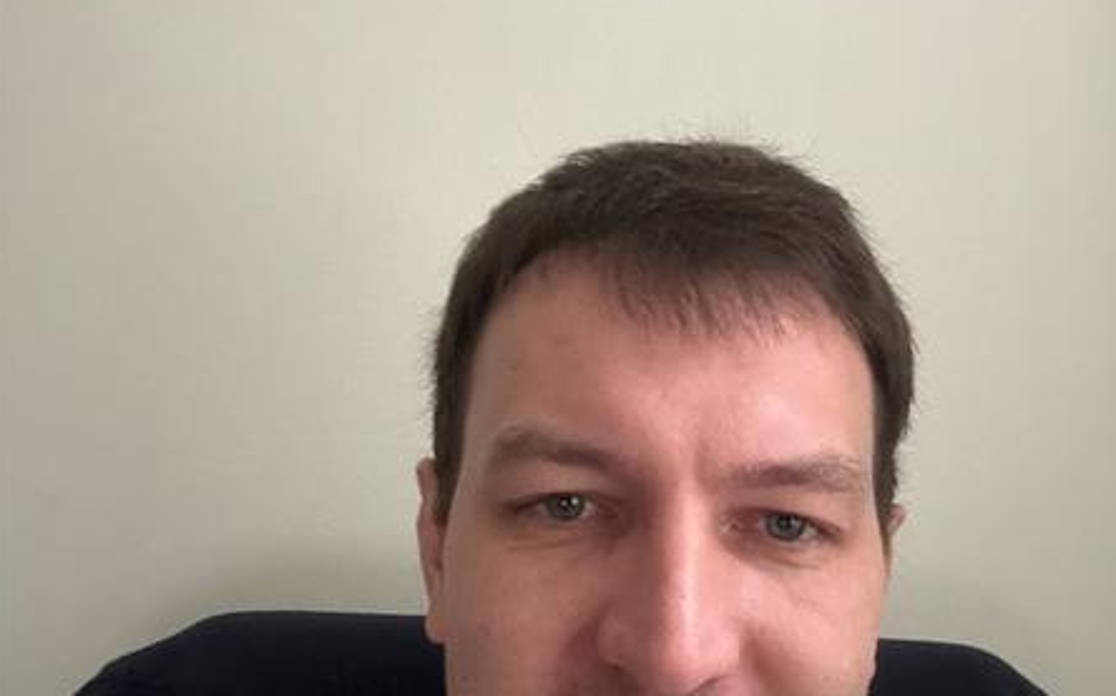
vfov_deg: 29.7
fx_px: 1307
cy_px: 445
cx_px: 561
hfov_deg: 46.2
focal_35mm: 43
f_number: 1.9
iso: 640
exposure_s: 1/20
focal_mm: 2.69
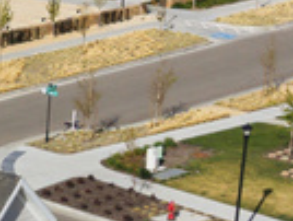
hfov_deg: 10.2
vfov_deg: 8.1
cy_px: 223
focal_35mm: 183
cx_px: -234
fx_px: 1552
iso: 170
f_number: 1.8
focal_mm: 8.7
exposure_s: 1/8000
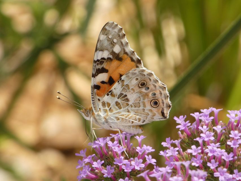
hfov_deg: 3.8
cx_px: 120
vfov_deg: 2.9
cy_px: 90
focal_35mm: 515
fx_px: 3586
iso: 80
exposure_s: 1/125
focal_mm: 92.3
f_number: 5.6
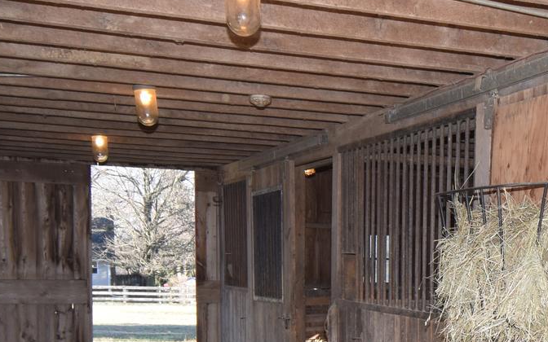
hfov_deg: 32.5
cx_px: 459
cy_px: 373
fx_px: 904
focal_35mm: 61
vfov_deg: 20.5
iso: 250
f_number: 5.6
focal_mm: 13
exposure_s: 1/125
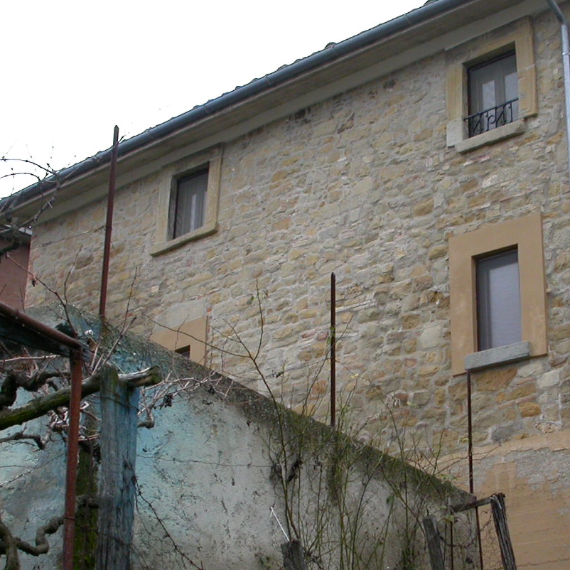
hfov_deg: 25.5
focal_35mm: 67
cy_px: 374
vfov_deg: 25.6
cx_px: 395
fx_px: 1248
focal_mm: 7.85
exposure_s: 1/118
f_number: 4.7
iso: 100
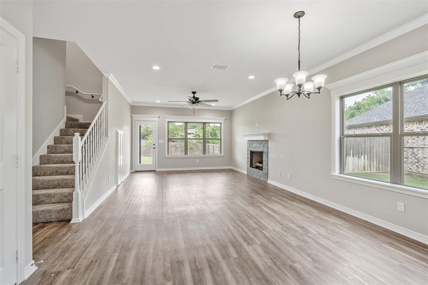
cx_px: 214
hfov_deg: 96.8
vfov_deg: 73.7
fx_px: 190
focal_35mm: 16
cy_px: 142
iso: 800
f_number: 8
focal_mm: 16
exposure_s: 1/40
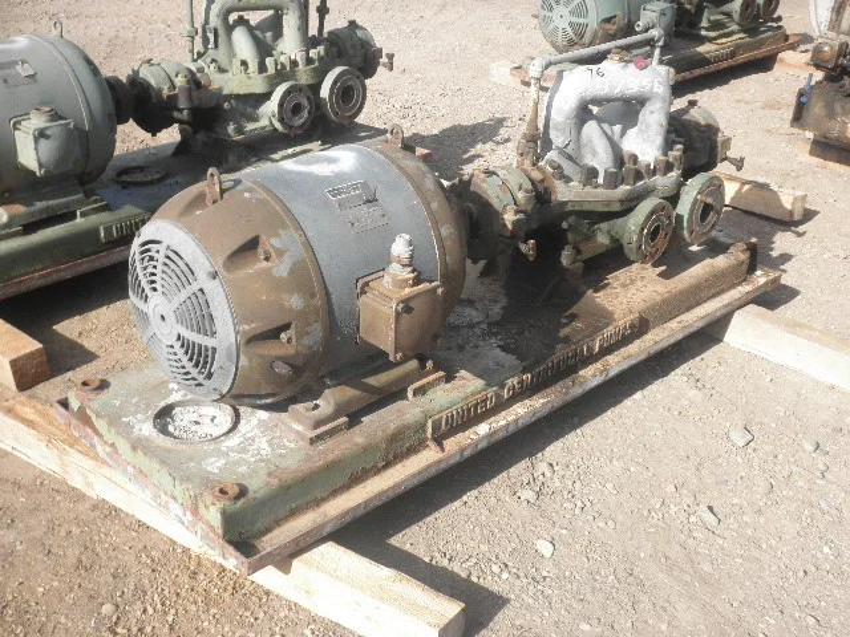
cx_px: 425
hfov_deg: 42.9
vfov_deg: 32.9
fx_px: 1080
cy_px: 318
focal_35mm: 44
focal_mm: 7.9
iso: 80
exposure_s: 1/60
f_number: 9.6
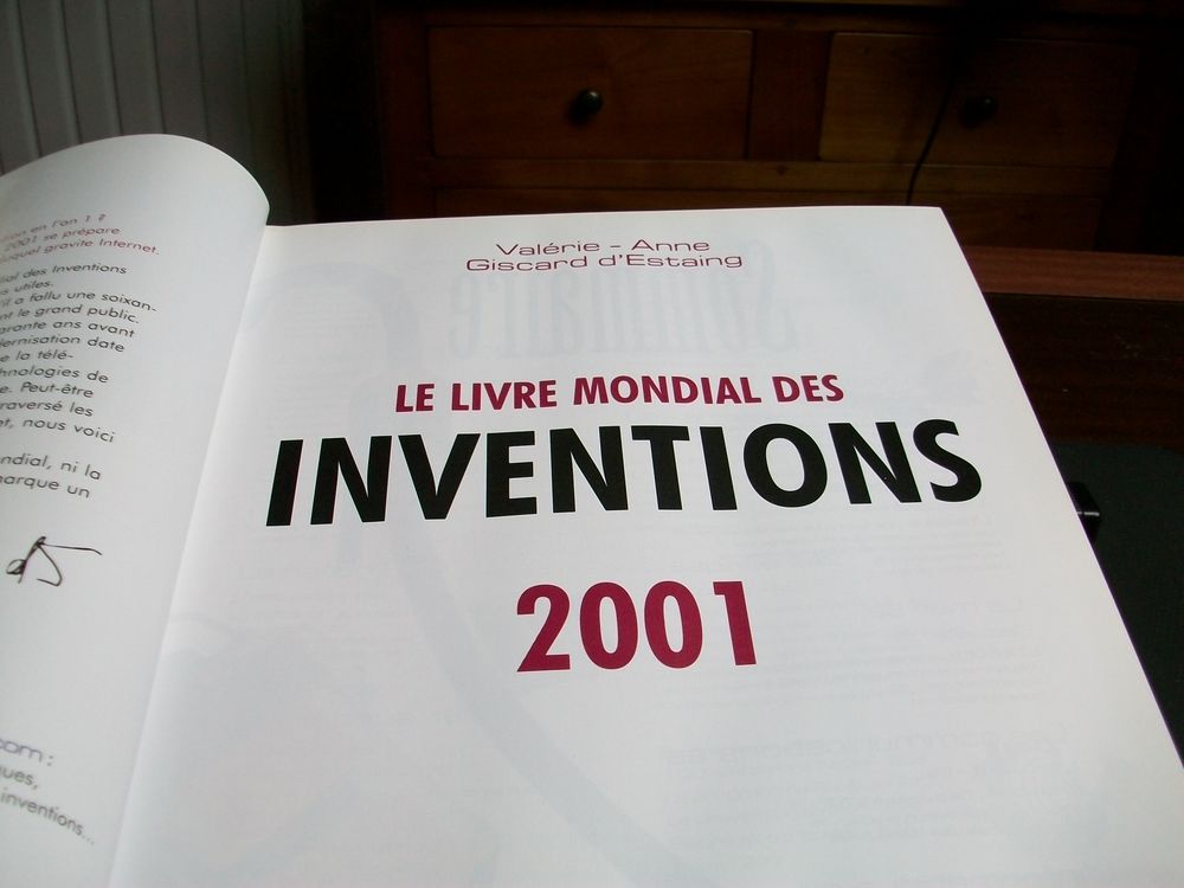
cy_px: 444
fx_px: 1163
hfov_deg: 54.0
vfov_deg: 41.8
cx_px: 592
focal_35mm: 34
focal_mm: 5.7
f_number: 2.8
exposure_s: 1/60
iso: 80
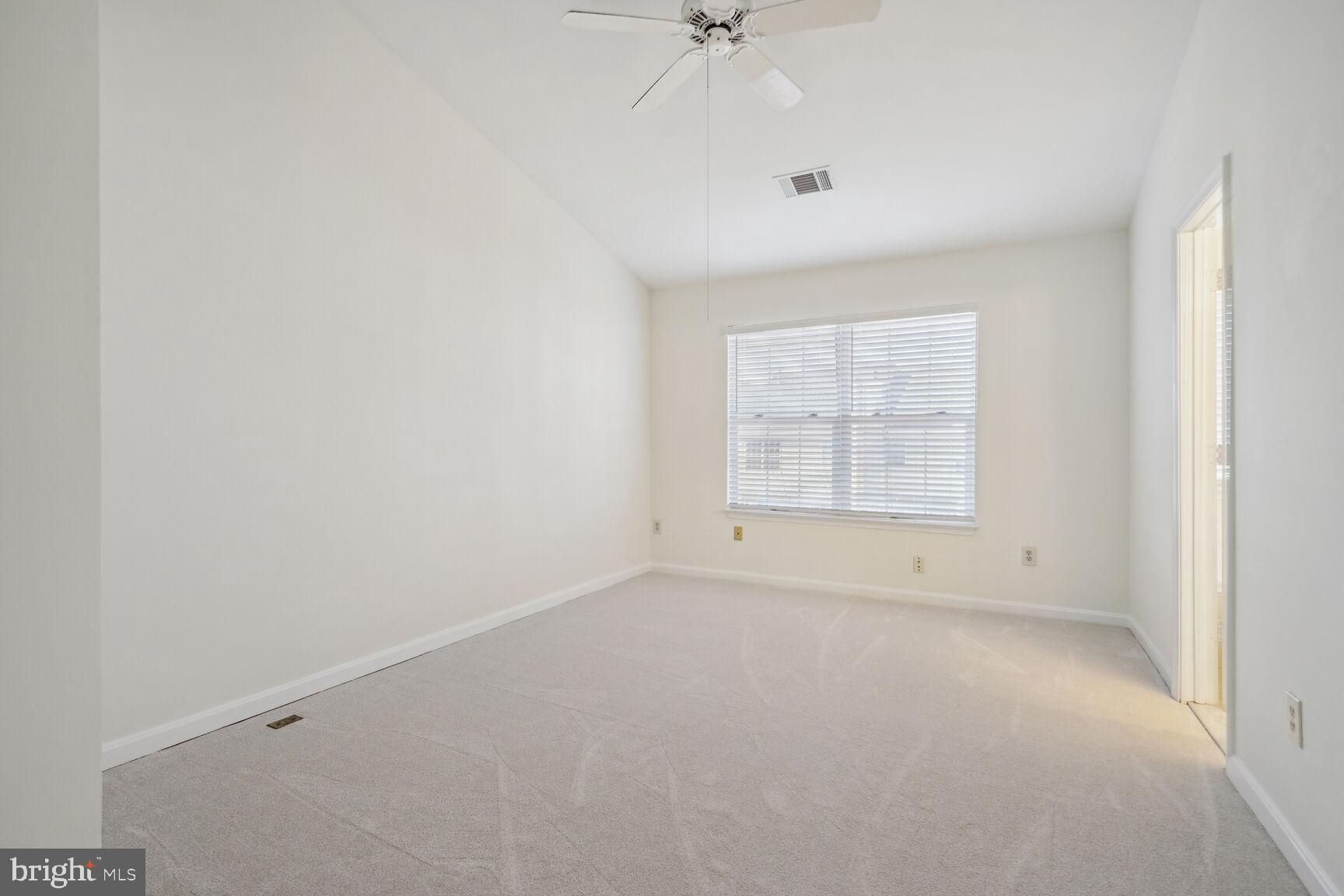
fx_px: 597
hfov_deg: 96.7
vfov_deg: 73.7
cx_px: 672
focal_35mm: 16
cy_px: 448
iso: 500
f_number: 6.3
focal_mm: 16
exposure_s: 1/100
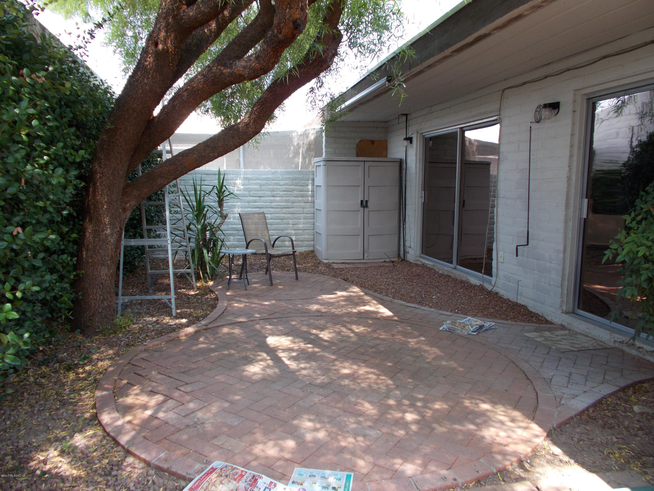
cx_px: 327
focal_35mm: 26
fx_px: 491
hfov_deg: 67.3
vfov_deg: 53.1
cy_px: 246
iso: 80
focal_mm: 4.6
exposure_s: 1/100
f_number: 3.2
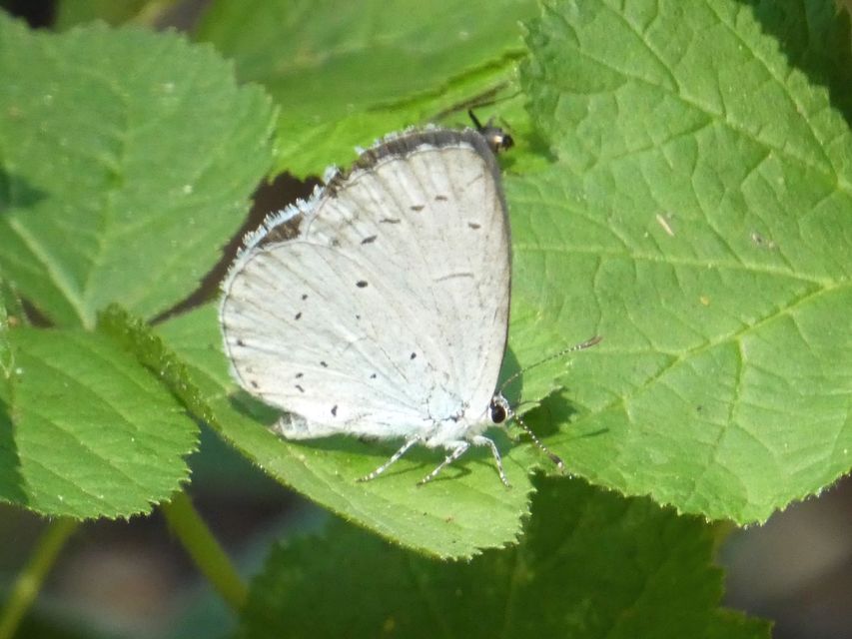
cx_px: 426
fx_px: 17231
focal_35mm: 700
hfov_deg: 2.8
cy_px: 320
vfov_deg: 2.1
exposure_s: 1/100
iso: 640
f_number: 5.6
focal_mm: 125.5
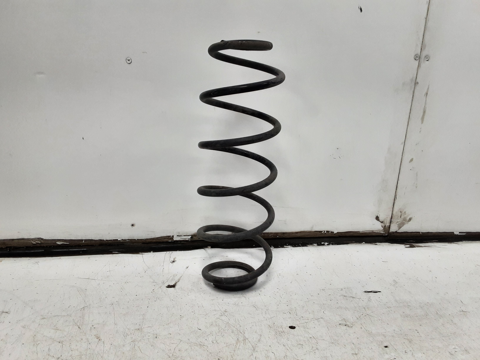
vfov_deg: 51.4
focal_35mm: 27
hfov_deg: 65.3
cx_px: 240
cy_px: 180
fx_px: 374
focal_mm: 2.91
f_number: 1.9
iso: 80
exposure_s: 1/100
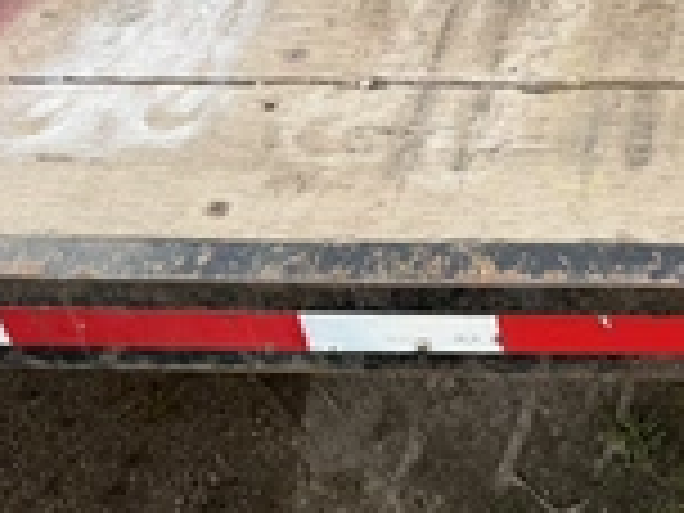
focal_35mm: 63
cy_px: -90
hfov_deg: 28.5
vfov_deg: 21.7
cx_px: 706
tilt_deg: -28.2
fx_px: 1245
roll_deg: -1.0
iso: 80
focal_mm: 6.76
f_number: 1.78
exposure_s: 1/1337
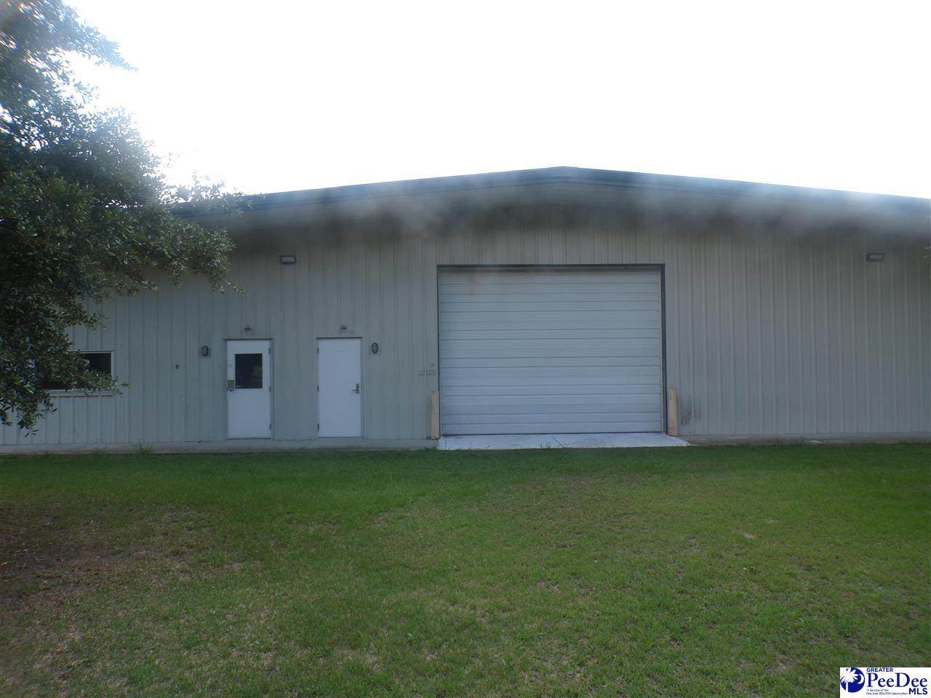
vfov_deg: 56.8
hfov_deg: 71.6
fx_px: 645
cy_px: 349
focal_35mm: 24
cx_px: 466
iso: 100
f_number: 4.4
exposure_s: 1/280
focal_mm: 4.3
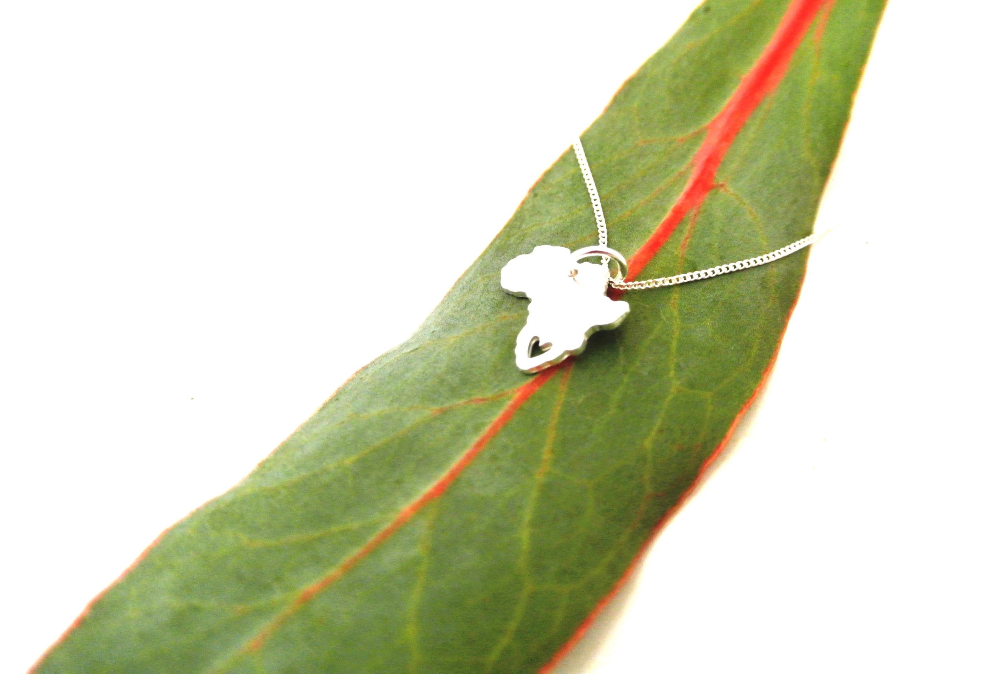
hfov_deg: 53.1
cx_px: 504
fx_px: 1008
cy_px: 337
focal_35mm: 36
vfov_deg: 37.0
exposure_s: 1/125
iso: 800
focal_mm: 13.6
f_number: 4
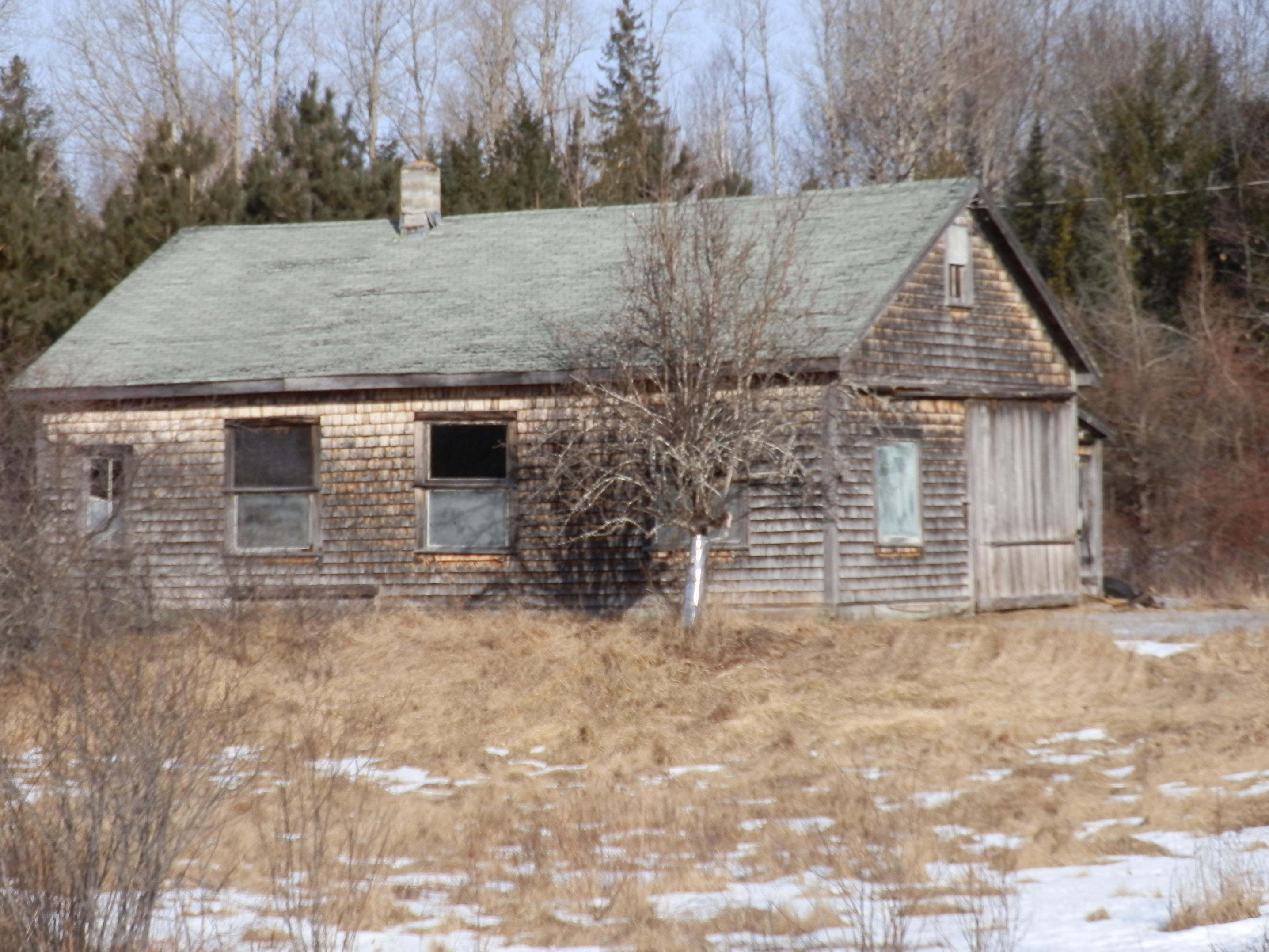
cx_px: 616
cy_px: 465
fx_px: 4289
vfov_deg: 12.7
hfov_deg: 16.8
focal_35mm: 117
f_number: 4.4
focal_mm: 20.04
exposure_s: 1/500
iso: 80
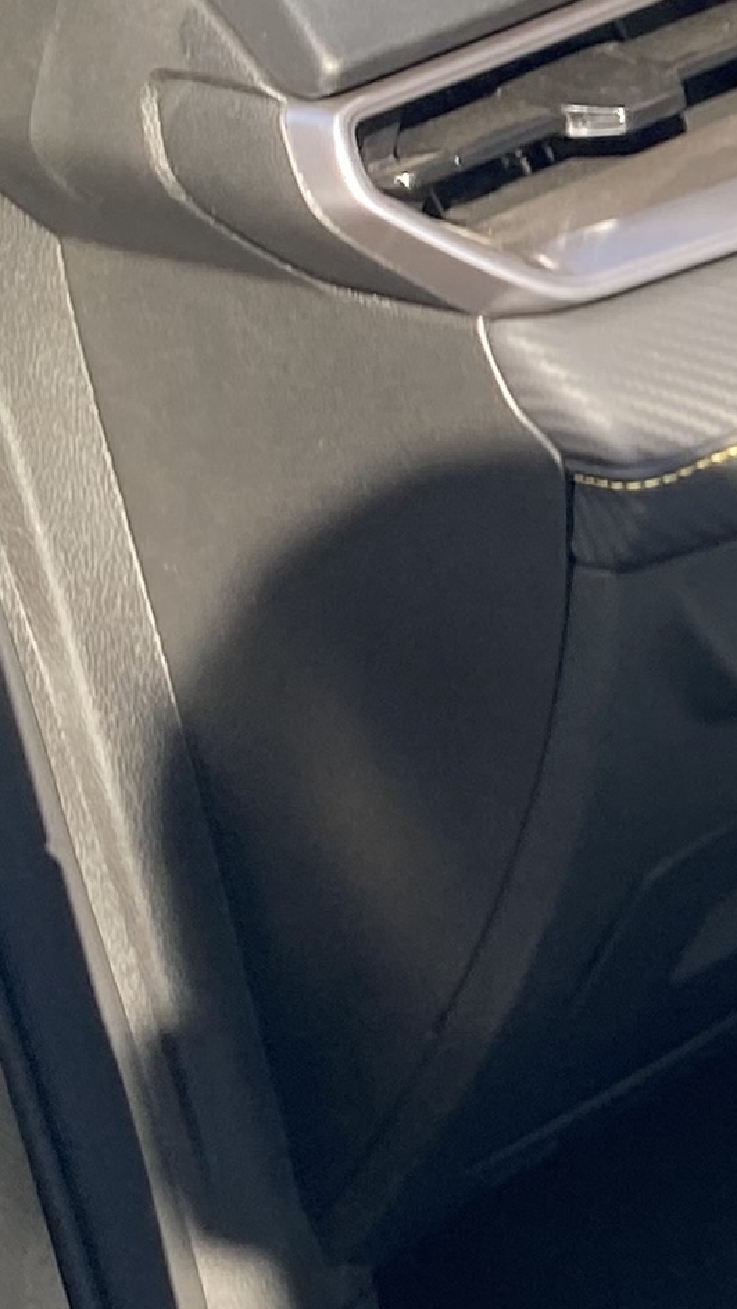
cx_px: 2576
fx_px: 4204
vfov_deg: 17.7
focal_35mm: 121
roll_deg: -0.3
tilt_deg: -25.6
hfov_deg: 7.9
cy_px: 807
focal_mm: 4.25
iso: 32
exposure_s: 1/342
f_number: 1.8
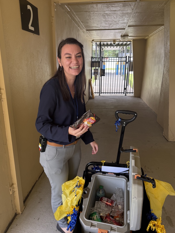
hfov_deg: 54.9
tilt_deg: -11.5
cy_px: 115
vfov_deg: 69.4
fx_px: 169
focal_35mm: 25
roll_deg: -1.2
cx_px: 84
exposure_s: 1/234
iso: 100
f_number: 1.78
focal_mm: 6.76
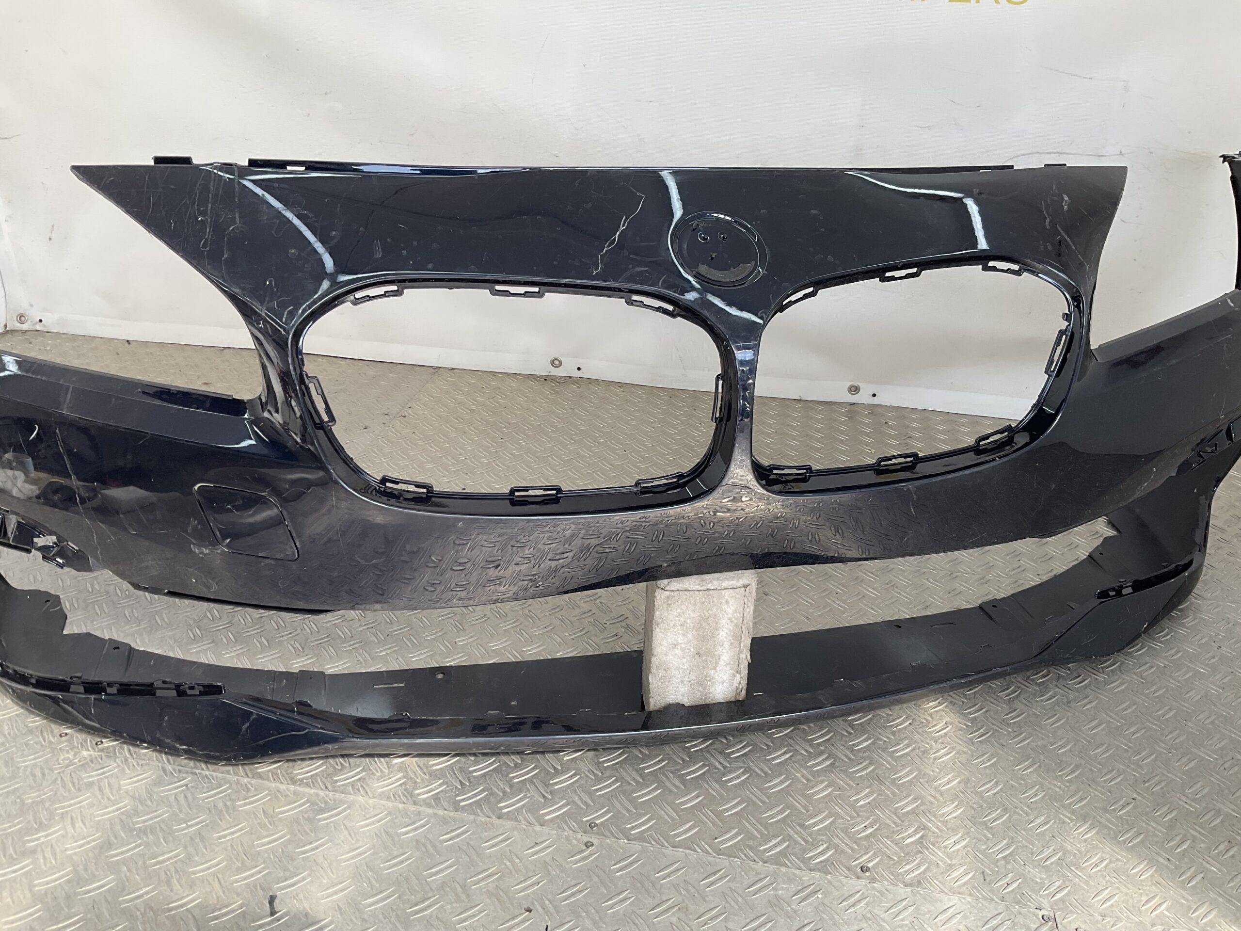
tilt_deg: -27.5
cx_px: 620
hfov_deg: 61.7
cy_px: 466
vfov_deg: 48.2
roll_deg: -2.2
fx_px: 1040
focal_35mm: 29
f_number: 1.8
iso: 16
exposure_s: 1/226
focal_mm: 3
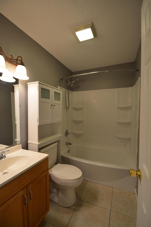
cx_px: 76
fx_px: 95
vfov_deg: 100.5
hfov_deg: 77.1
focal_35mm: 15
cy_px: 114
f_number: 4
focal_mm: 10
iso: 450
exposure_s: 1/60
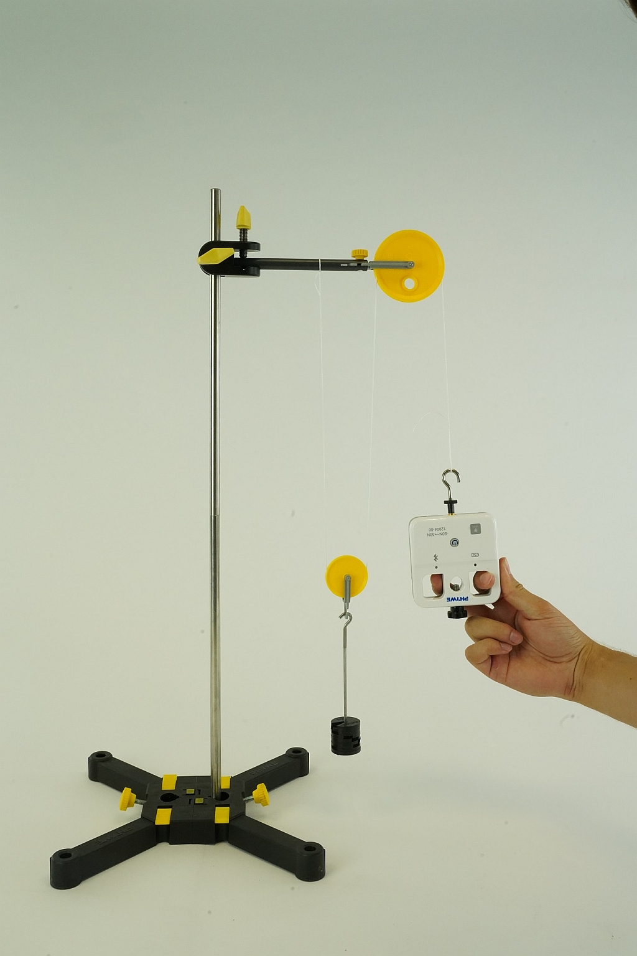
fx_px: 955
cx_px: 318
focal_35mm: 36
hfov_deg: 36.9
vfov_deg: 53.1
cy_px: 478
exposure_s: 1/160
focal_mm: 36
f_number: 22
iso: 5000
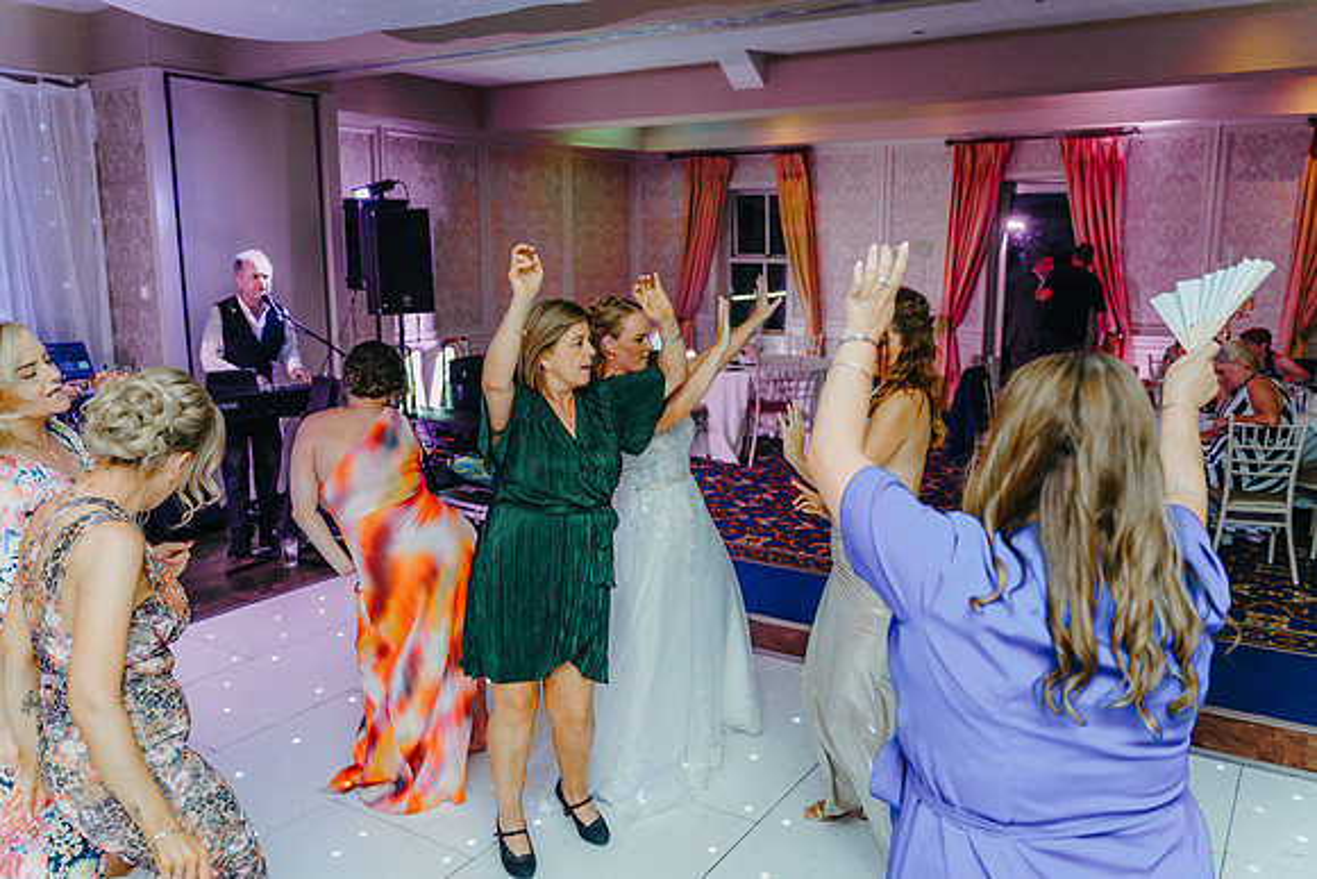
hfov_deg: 65.5
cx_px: 658
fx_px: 1025
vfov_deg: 46.4
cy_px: 440
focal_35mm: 28
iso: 1600
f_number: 2.8
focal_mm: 28
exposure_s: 1/200
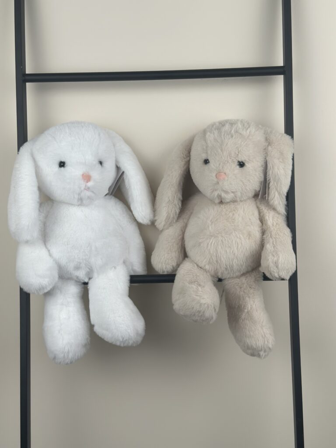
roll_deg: +0.7
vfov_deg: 39.7
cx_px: 168
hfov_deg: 30.3
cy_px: 224
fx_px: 621
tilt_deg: -5.1
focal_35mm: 48
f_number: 1.78
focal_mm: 6.86
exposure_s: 1/594
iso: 80
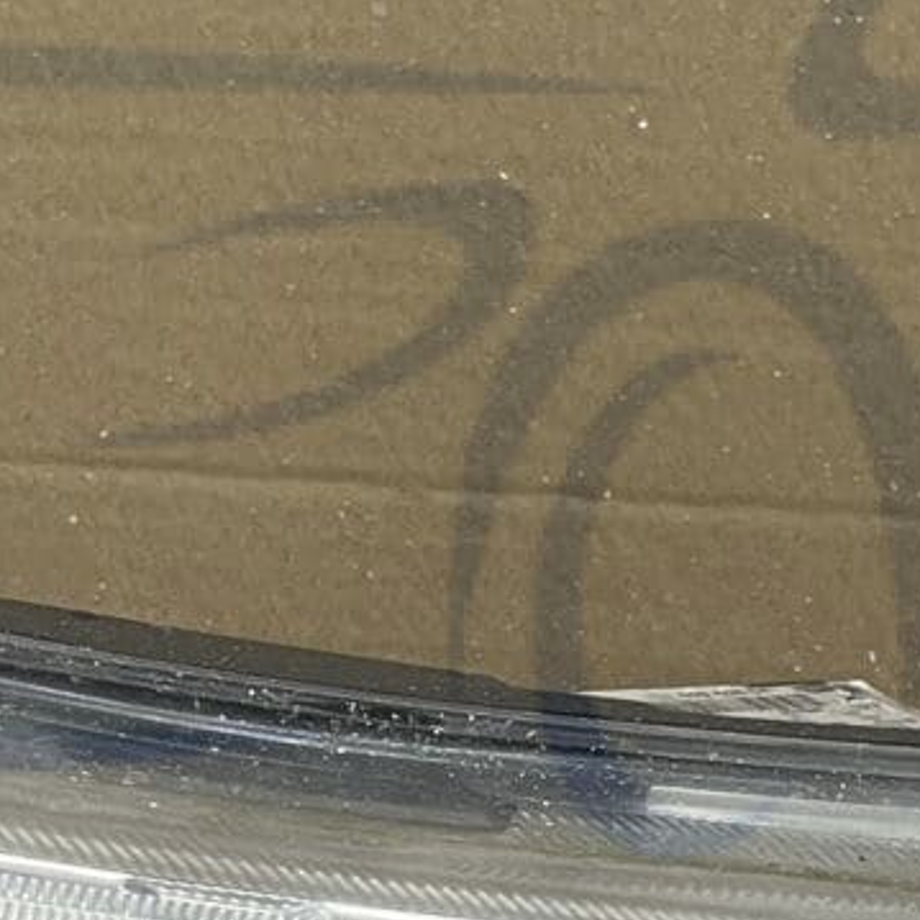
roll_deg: +0.8
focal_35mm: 131
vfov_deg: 13.2
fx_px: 3939
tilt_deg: -33.8
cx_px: 566
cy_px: 897
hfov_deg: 13.3
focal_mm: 5.1
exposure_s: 1/50
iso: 100
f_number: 1.6
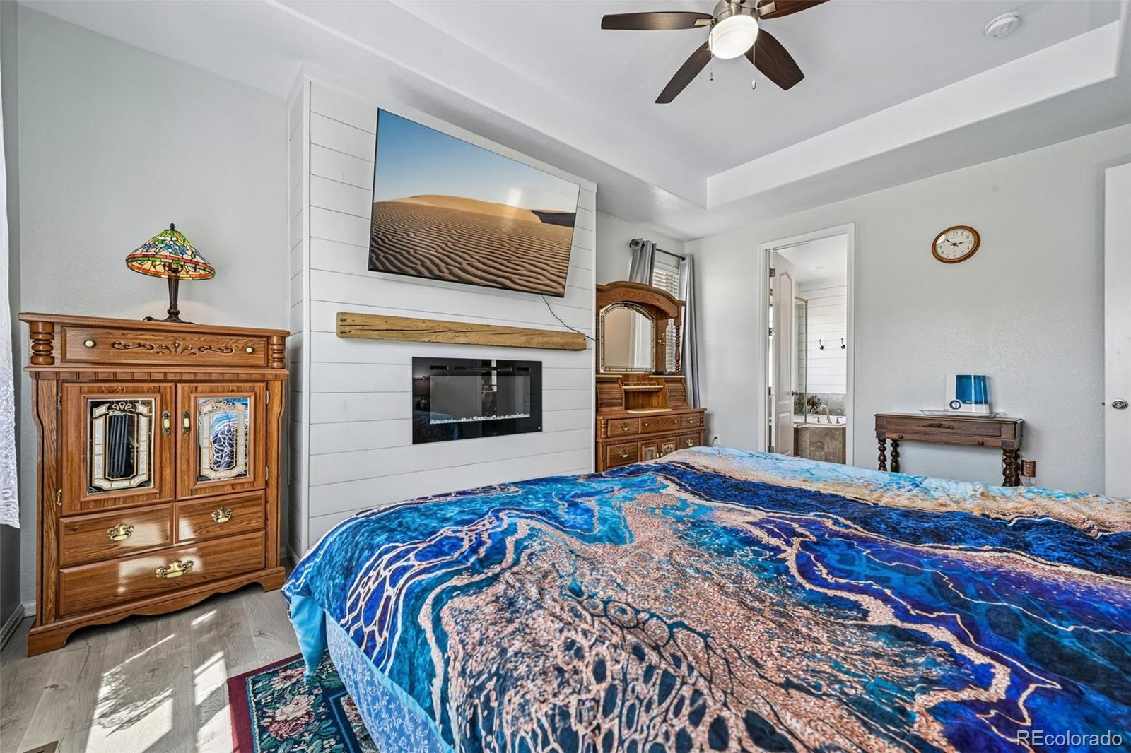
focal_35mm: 14
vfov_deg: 81.2
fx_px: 440
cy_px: 376
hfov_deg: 104.3
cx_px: 566
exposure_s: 1/15
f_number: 11
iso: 280
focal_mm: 14
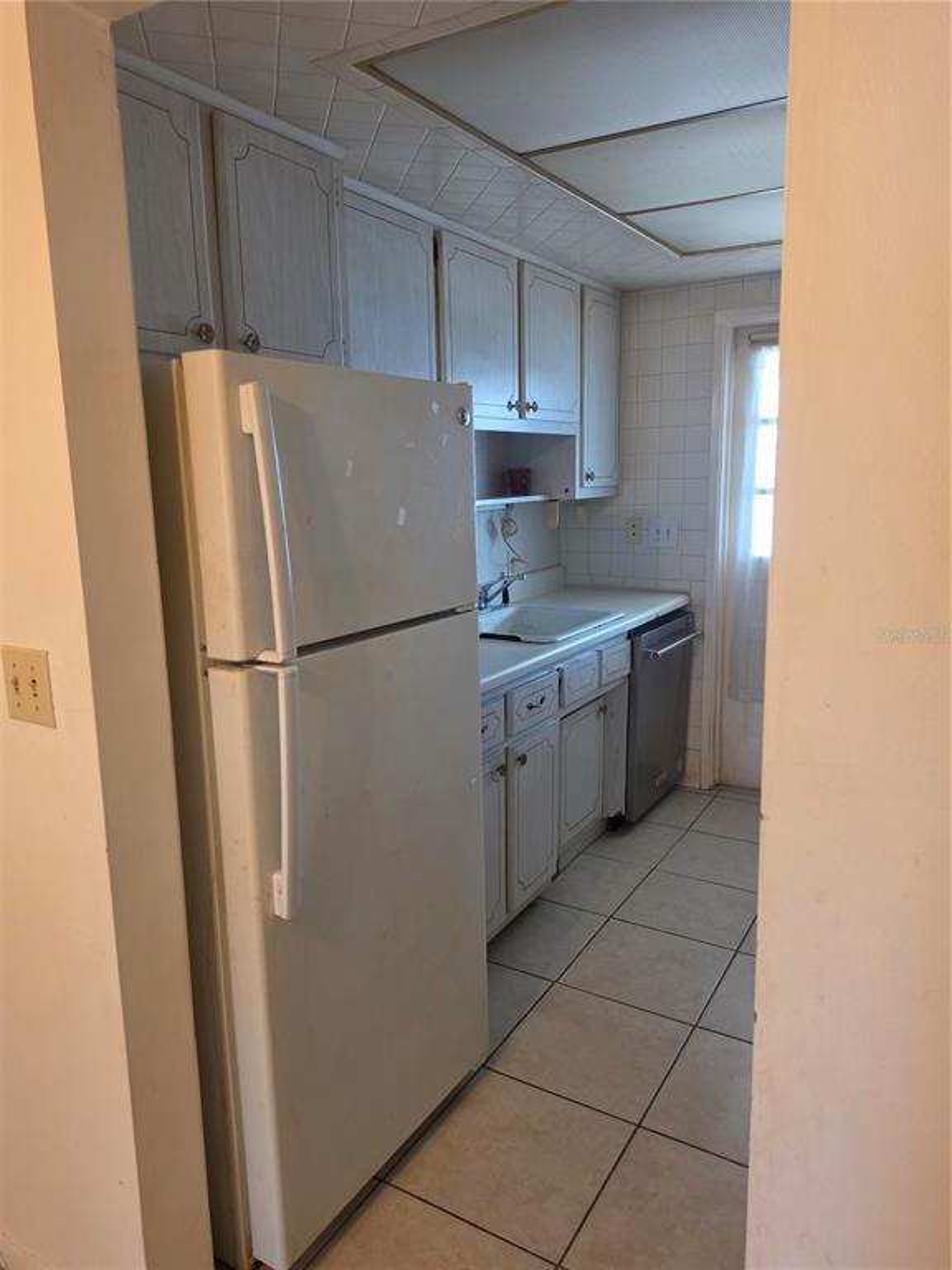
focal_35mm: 23
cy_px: 635
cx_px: 476
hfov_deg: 58.9
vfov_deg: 73.9
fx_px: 843
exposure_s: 1/120
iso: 250
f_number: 1.4
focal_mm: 6.5
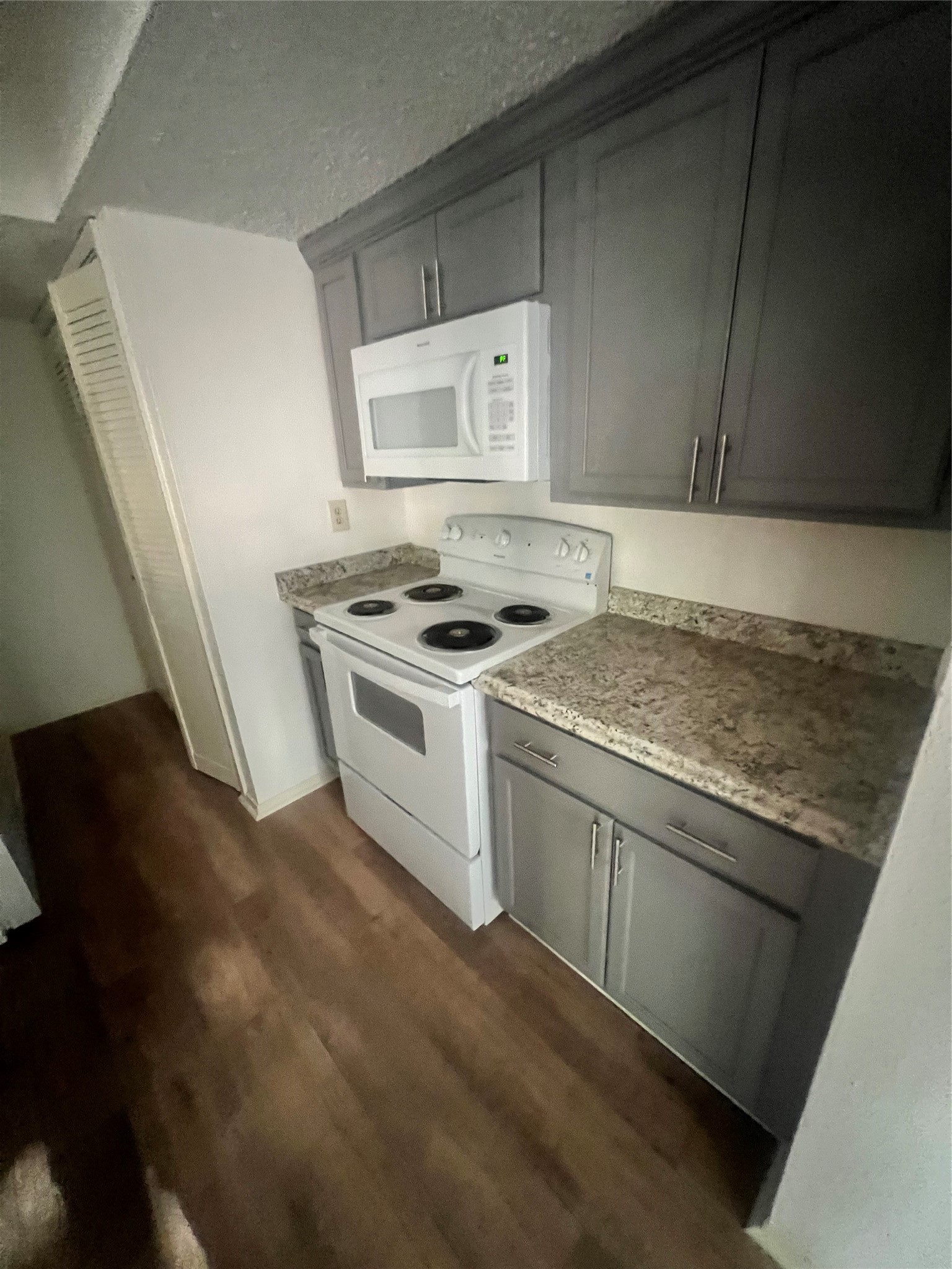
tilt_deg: -19.4
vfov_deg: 106.2
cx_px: 476
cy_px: 634
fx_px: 477
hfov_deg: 89.9
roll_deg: +0.6
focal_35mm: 13
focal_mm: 1.57
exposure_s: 1/41
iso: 1000
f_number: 1.8
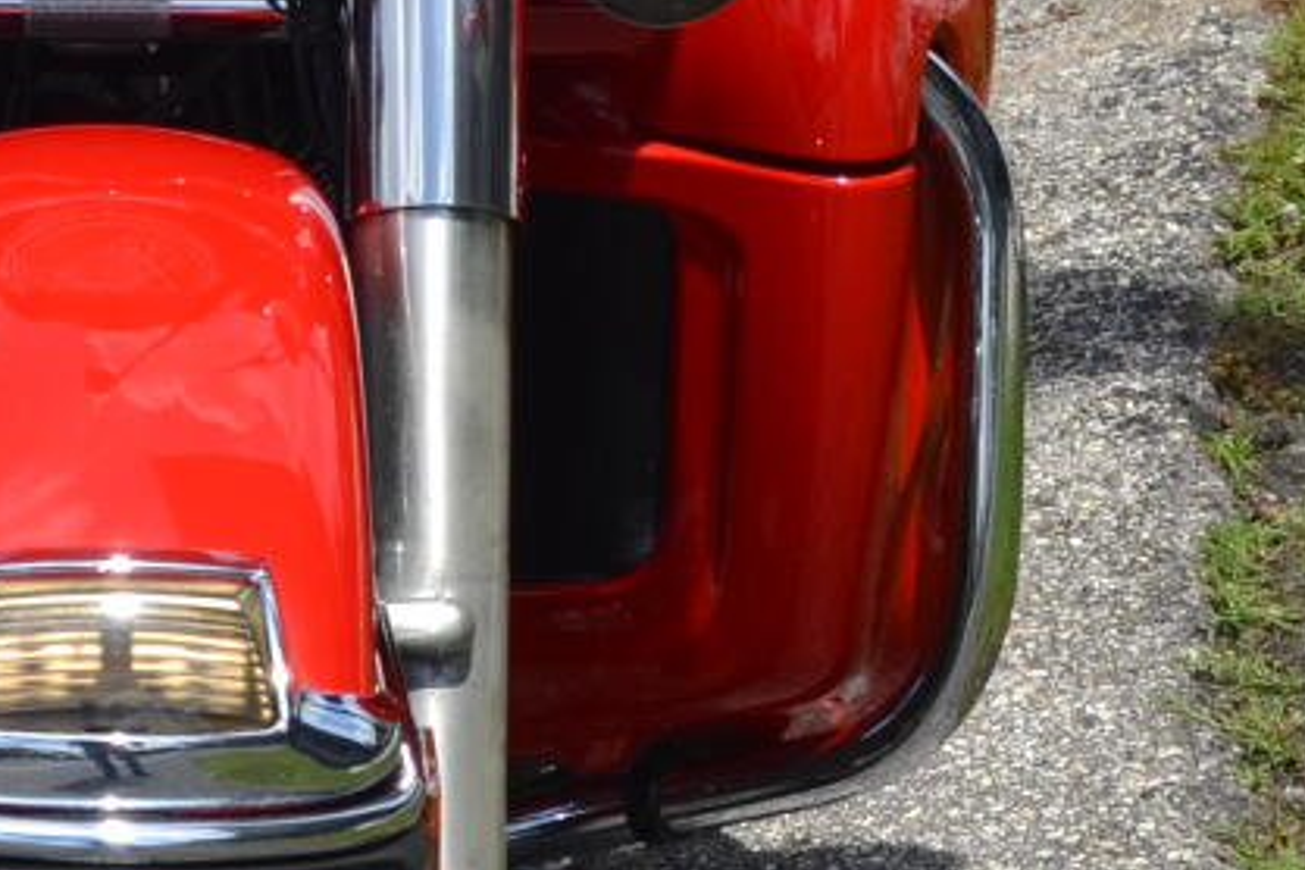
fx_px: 5220
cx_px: 160
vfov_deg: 9.5
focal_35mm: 144
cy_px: 105
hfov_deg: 14.1
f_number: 8
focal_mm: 20
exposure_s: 1/250
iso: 100
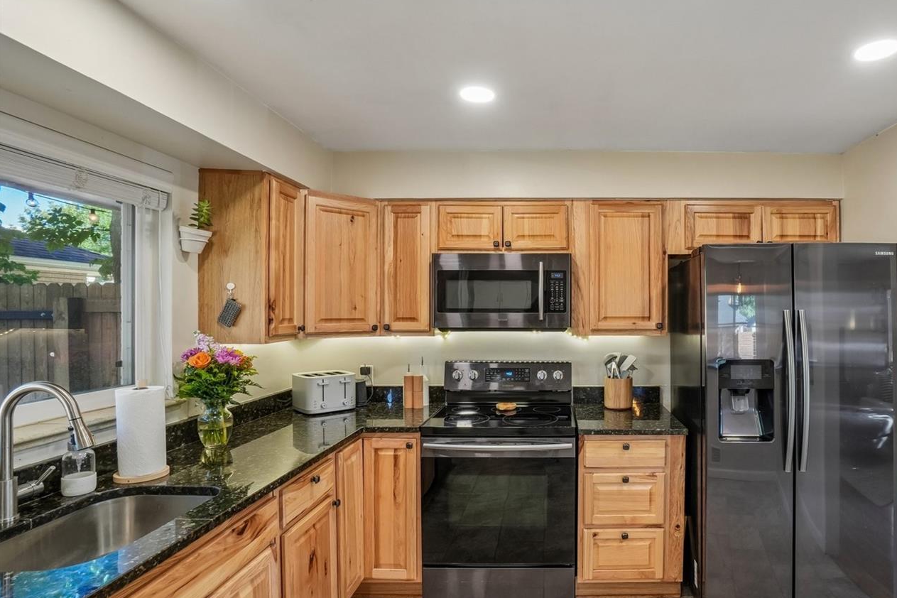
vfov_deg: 64.5
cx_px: 566
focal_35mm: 19
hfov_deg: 85.1
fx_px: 473
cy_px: 315
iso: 400
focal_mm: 10
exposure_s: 1/13
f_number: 8
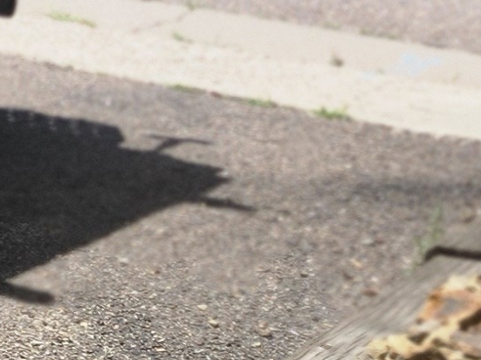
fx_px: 2320
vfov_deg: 8.8
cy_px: -44
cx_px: -864
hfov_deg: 9.7
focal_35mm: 167
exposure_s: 1/1476
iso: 25
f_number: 1.8
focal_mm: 5.54
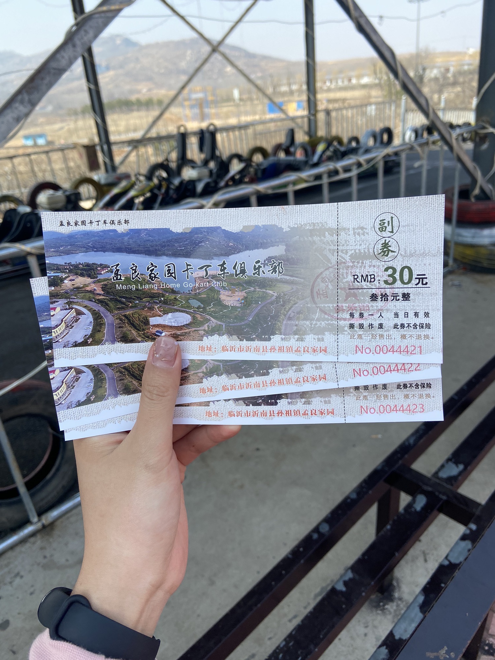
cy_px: 330
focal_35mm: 26
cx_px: 248
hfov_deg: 53.1
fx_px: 496
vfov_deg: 67.3
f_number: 1.8
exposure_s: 1/1447
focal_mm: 4.25
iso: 32
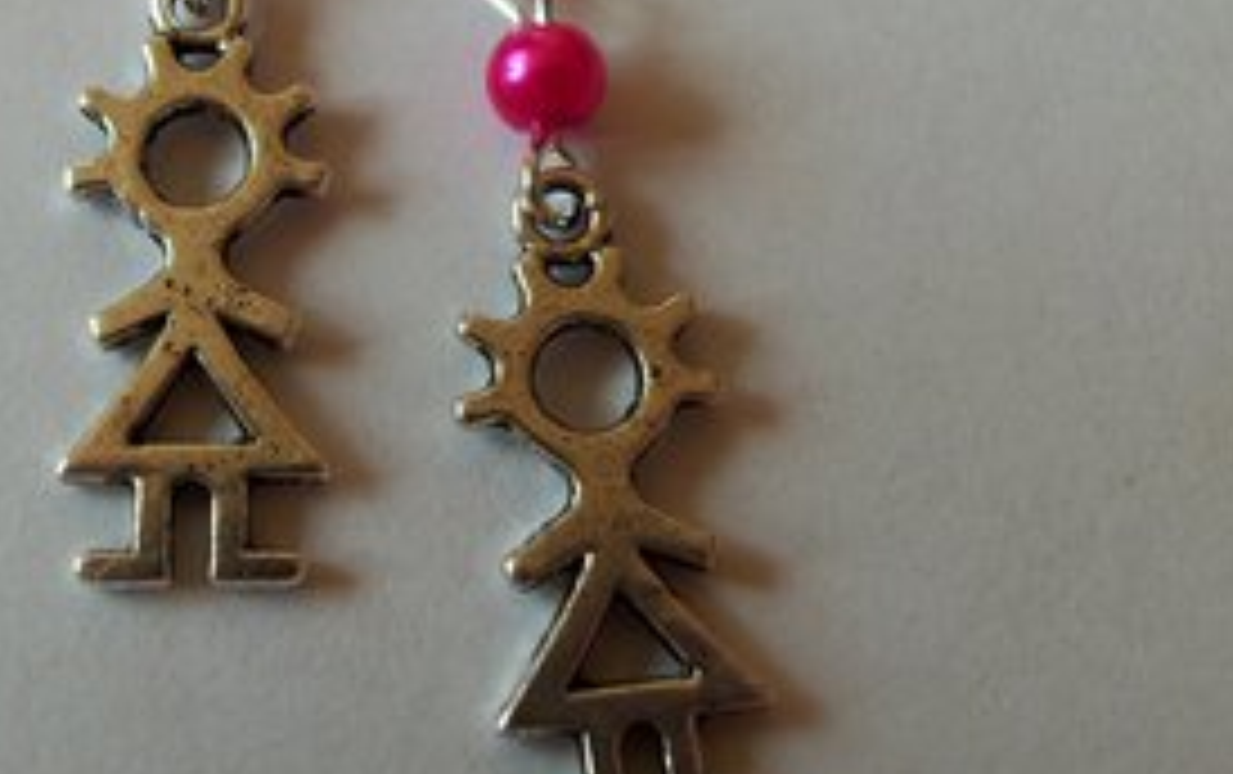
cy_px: 155
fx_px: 1884
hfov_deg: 35.7
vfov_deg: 22.9
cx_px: 364
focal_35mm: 56
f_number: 3.4
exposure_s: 1/125
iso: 80
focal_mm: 5.2
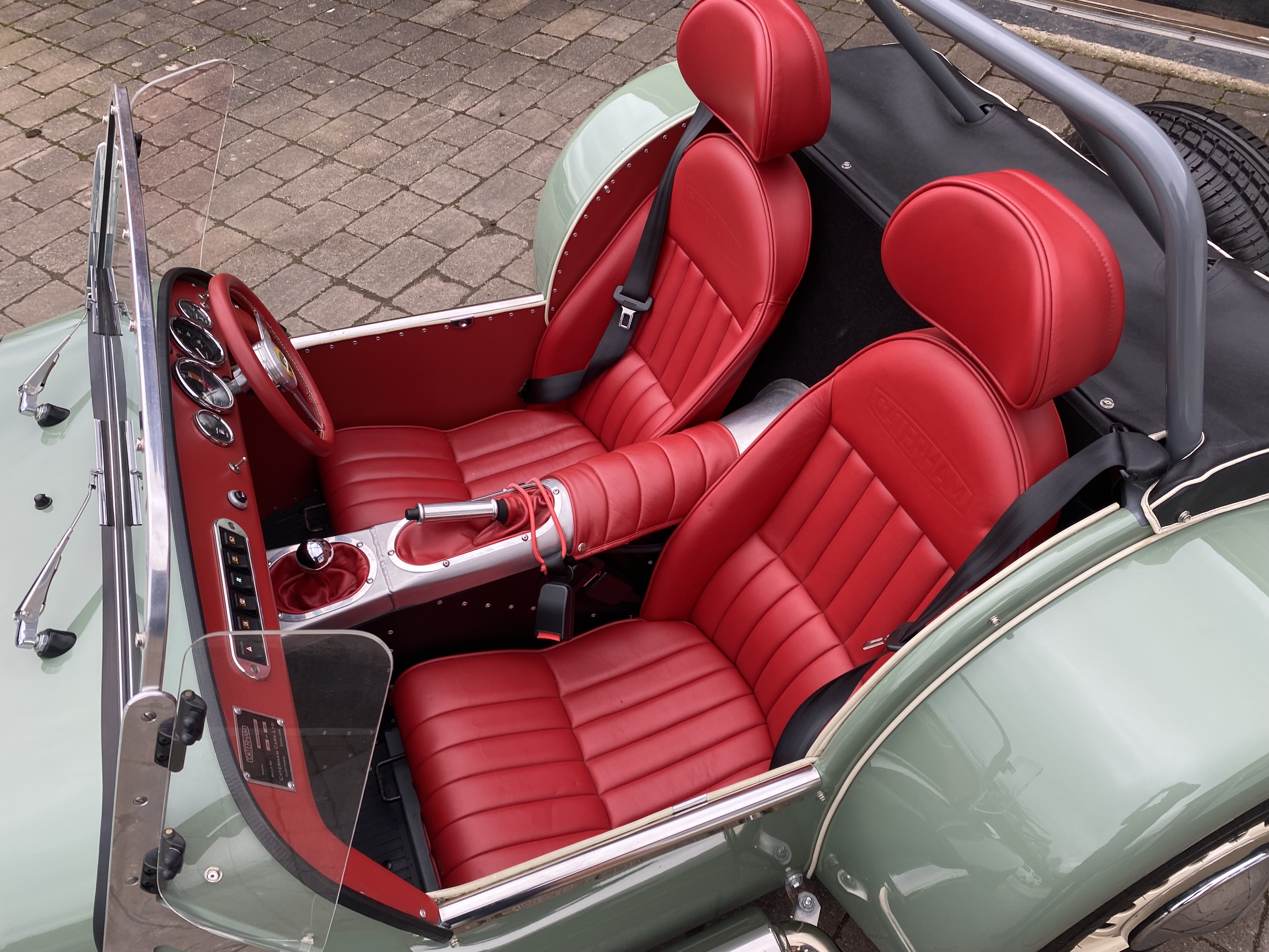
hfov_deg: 67.3
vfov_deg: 53.1
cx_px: 634
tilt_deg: -45.8
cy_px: 476
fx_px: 953
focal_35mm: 26
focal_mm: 4.25
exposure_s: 1/122
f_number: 1.8
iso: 32
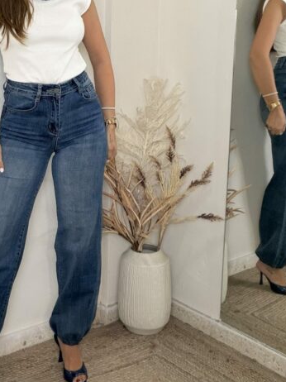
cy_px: 105
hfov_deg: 27.5
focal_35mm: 52
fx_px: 573
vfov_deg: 36.2
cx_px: 61
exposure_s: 1/50
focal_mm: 2.71
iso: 160
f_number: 1.9
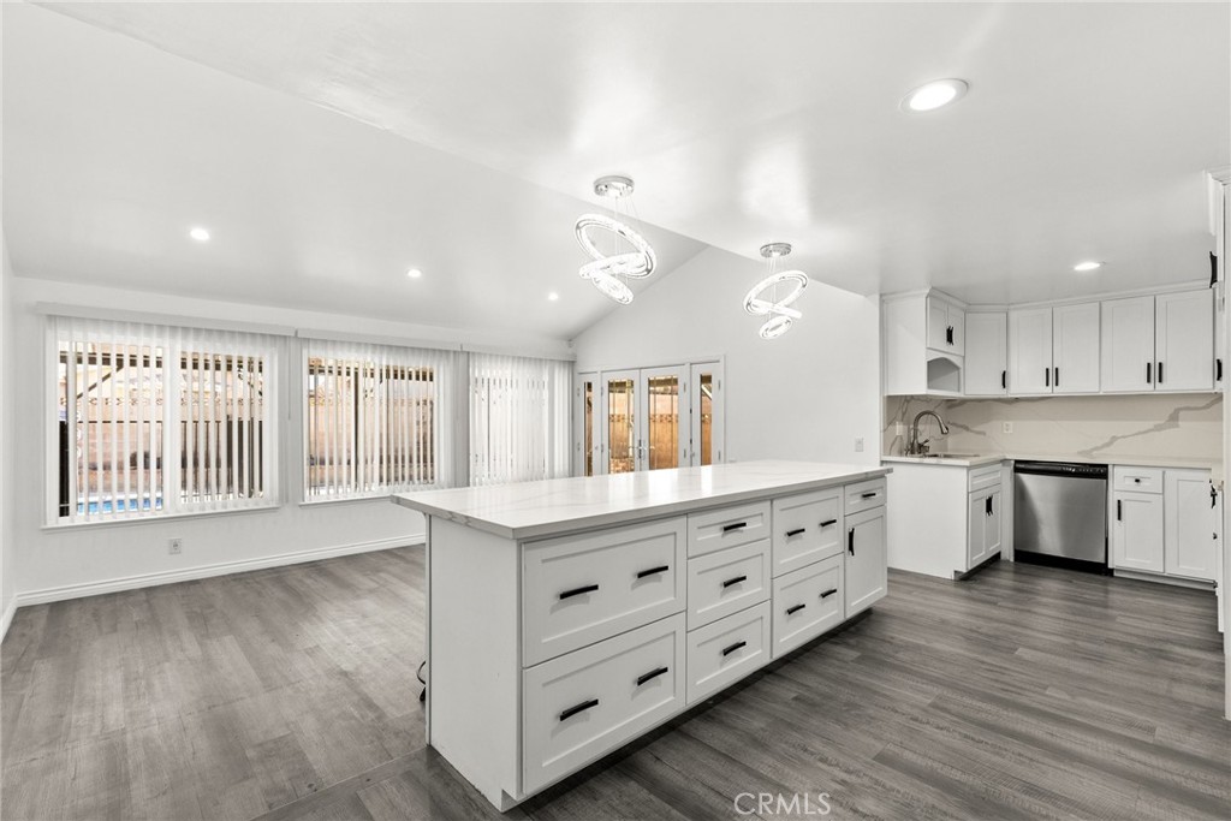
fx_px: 547
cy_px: 410
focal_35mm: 16
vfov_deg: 73.8
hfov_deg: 96.7
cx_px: 616
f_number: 8
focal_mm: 16
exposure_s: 1/13
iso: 2000
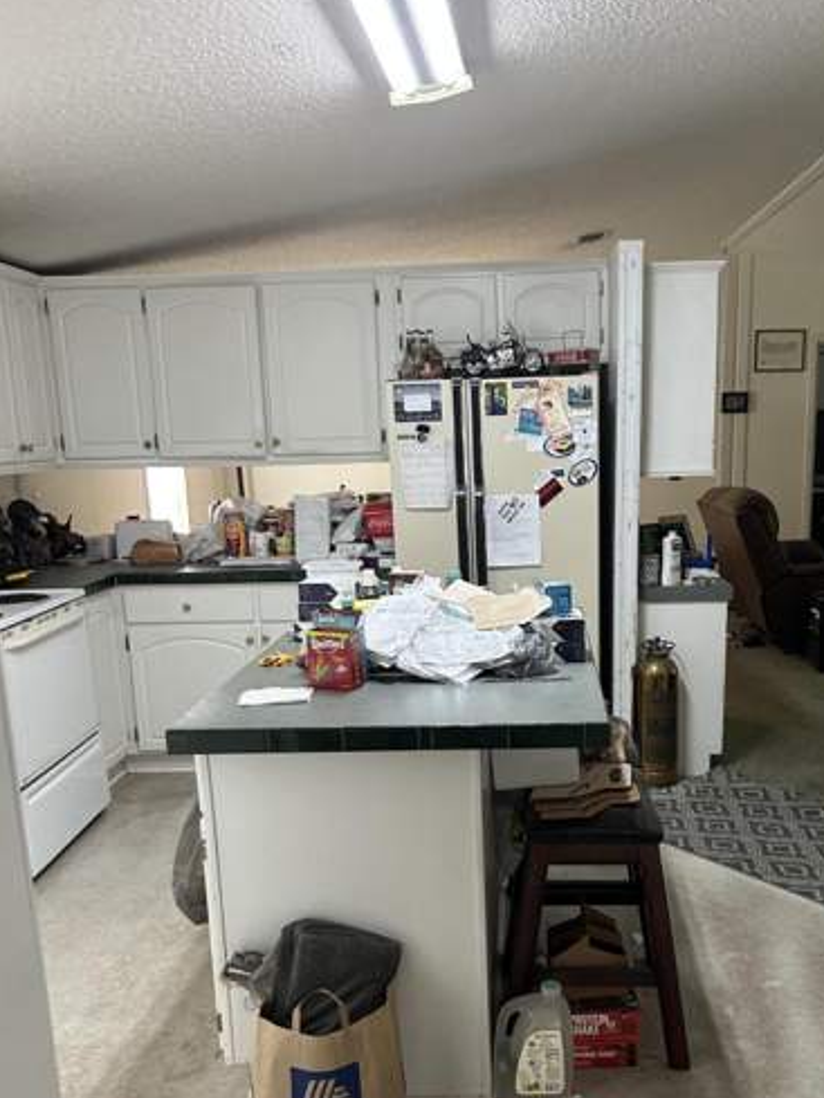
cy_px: 703
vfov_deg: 53.2
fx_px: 1079
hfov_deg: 41.6
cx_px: 496
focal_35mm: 34
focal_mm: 5.7
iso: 250
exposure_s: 1/60
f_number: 1.5
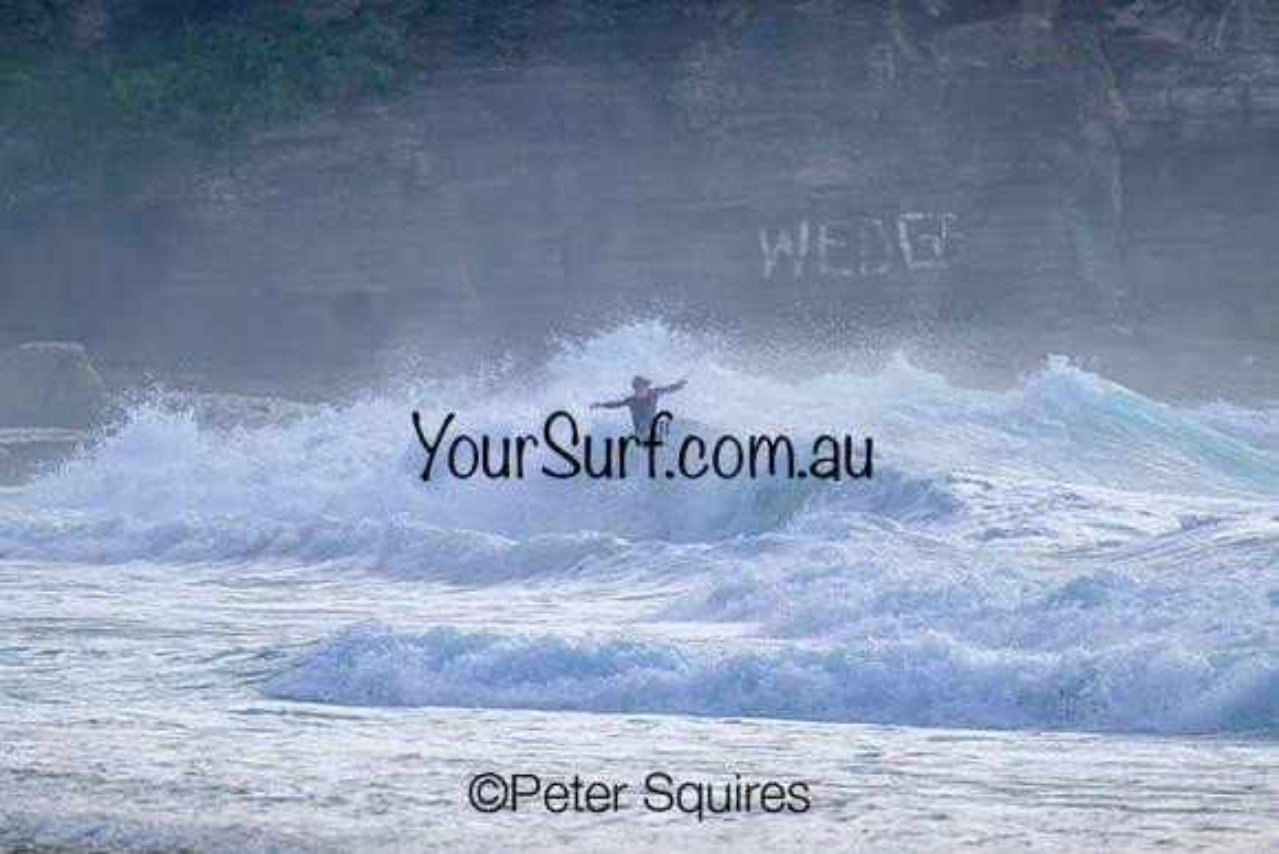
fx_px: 29153
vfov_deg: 1.7
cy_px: 427
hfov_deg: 2.5
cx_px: 640
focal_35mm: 820
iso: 1250
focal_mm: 800
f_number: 11
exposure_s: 1/2000
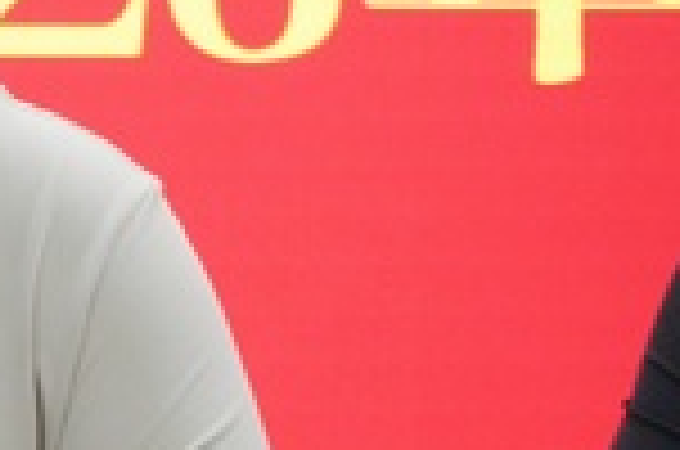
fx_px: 12679
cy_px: 214
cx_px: -284
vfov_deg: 2.0
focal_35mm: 673
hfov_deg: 3.1
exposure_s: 1/250
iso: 4000
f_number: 5.6
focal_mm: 135
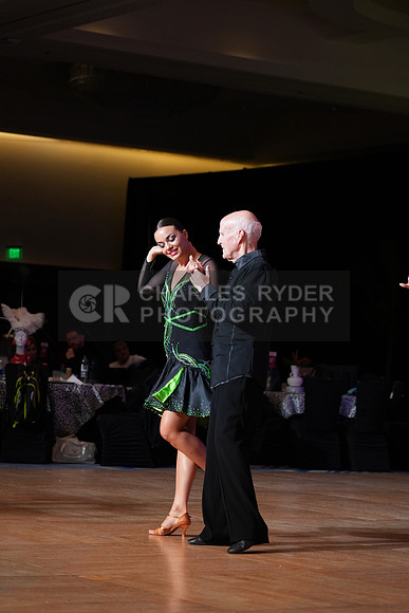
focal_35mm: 105
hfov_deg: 13.0
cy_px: 306
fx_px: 1788
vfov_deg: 19.5
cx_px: 204
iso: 2000
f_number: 4
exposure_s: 1/200
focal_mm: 105
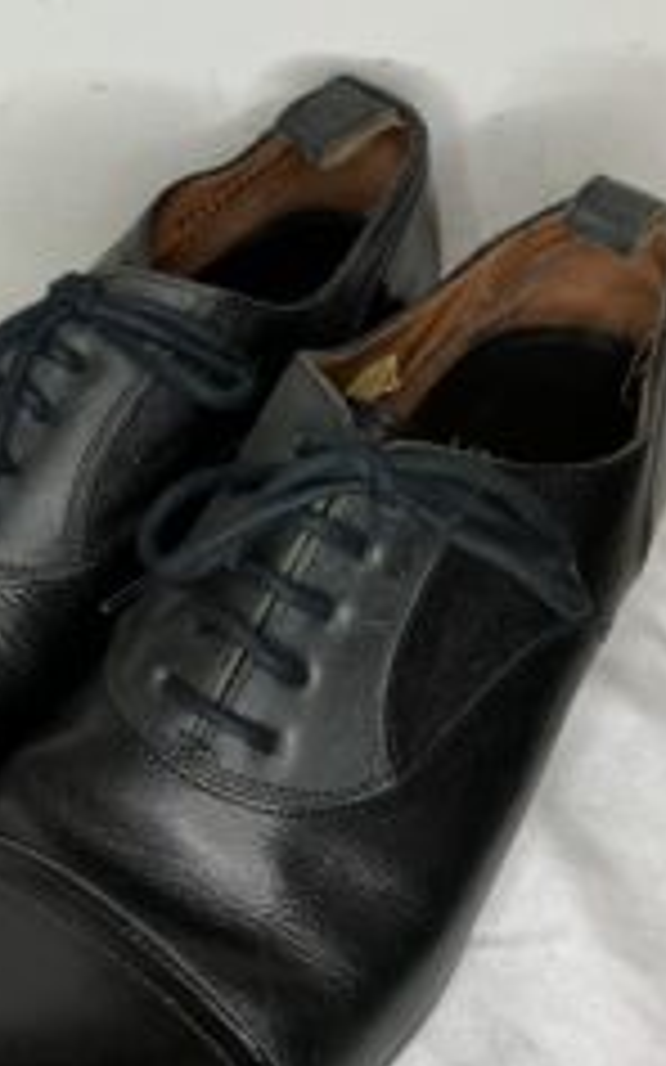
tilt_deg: -47.1
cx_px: 135
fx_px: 1453
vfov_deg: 40.2
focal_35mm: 50
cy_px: 463
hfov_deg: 25.4
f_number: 1.8
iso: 64
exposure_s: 1/50
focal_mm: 3.99
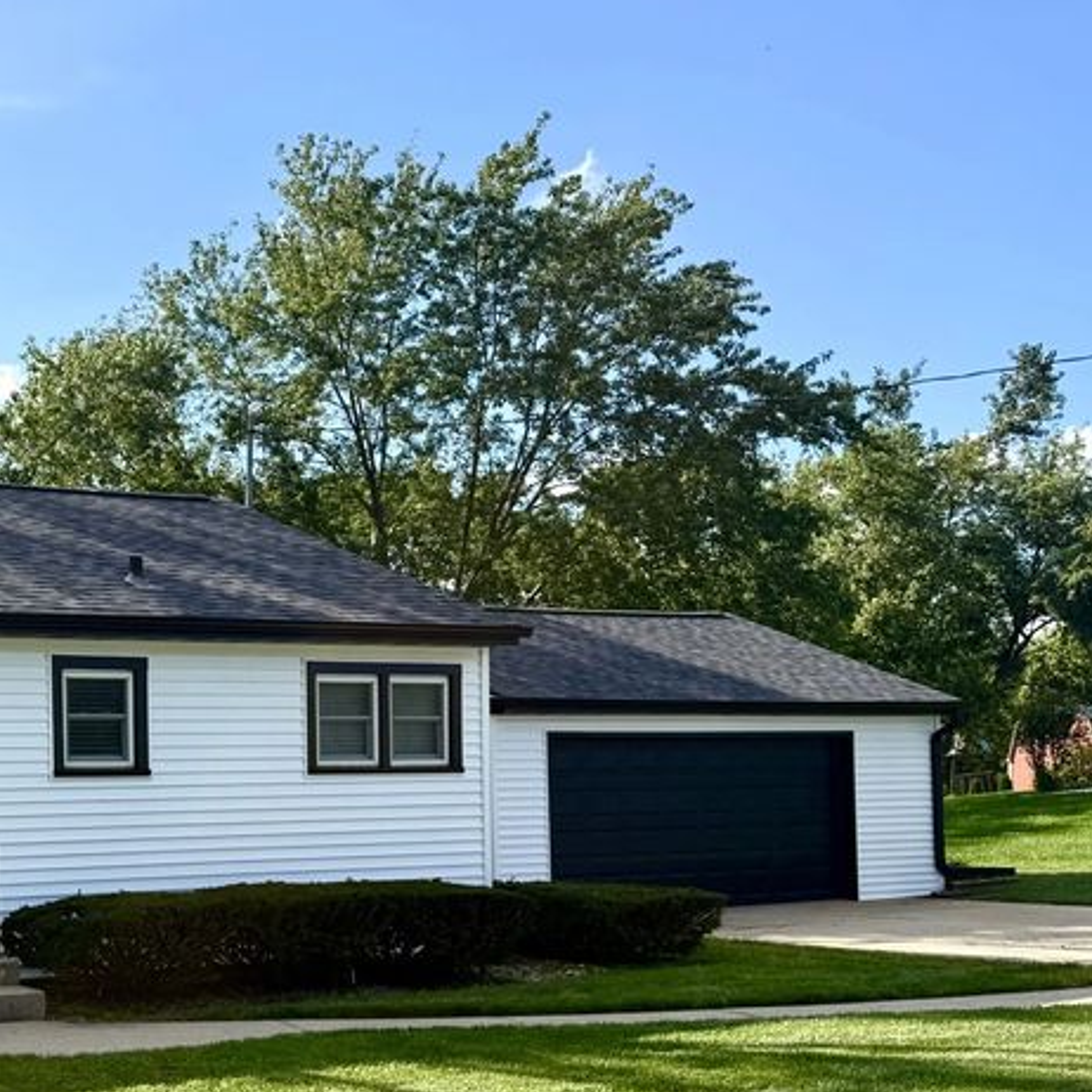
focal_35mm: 47
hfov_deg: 31.8
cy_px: 775
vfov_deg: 35.5
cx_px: -116
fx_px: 1677
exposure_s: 1/3279
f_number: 1.78
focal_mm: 6.76
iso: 80
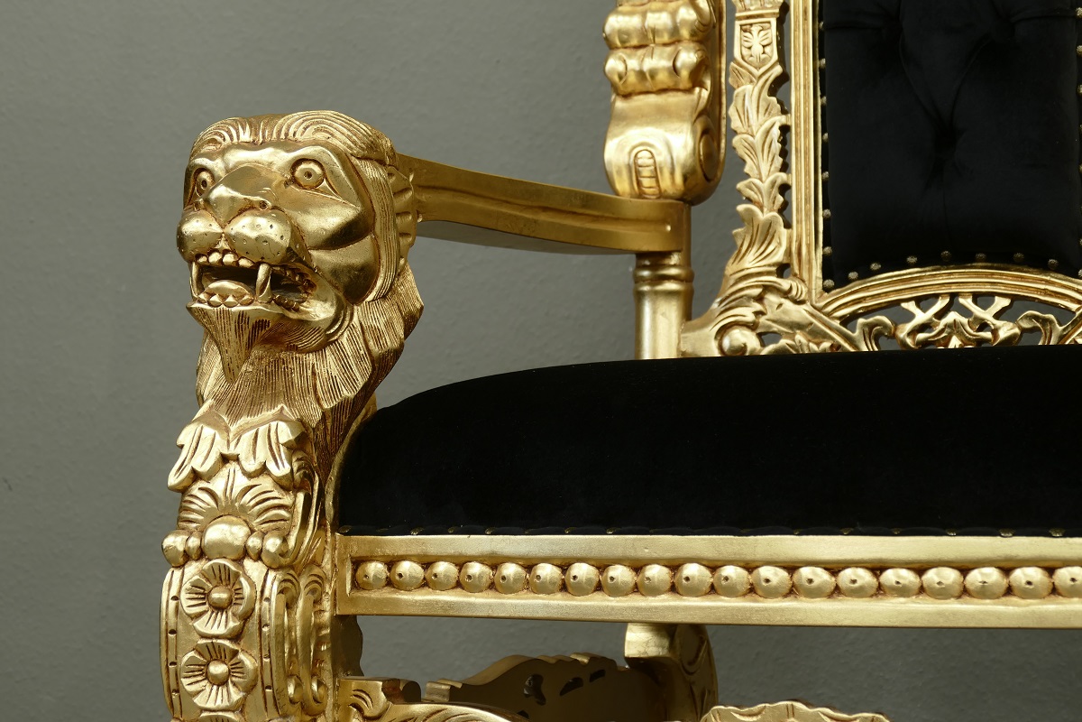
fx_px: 2104
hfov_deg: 28.8
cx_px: 541
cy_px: 361
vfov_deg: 19.5
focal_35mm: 70
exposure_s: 1/4
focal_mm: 25.64
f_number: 3.7
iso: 125
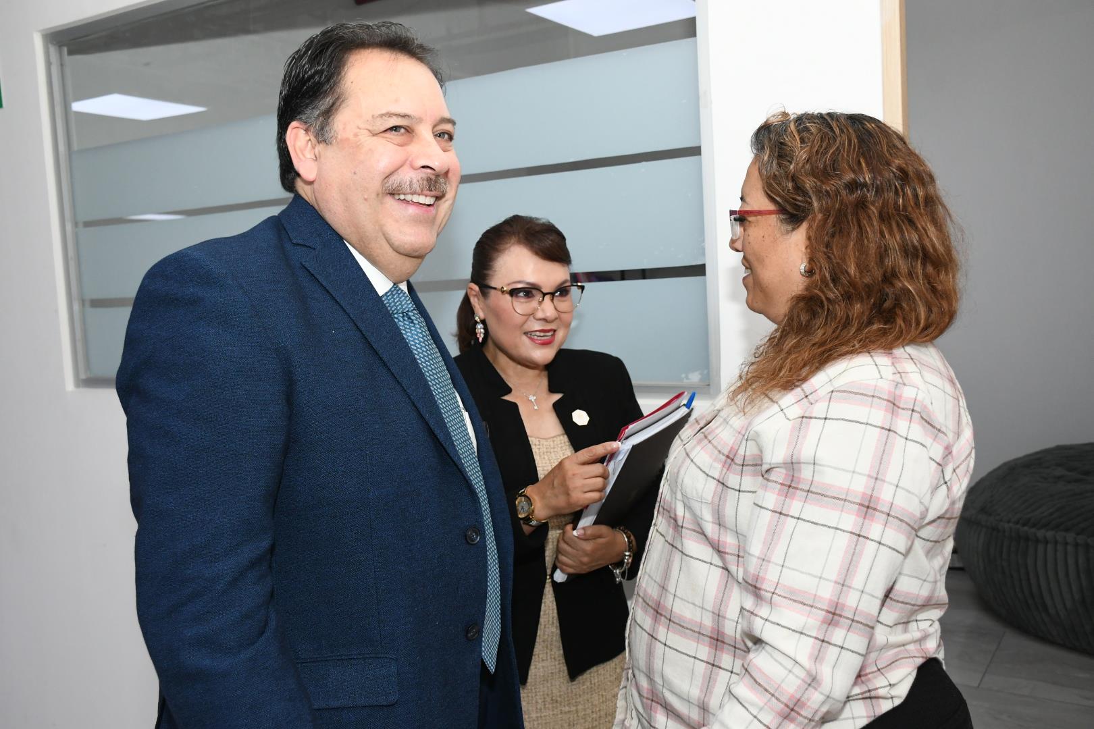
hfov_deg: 55.8
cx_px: 547
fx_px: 1033
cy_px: 364
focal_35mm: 34
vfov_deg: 38.9
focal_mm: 23
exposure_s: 1/160
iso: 1600
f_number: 5.6
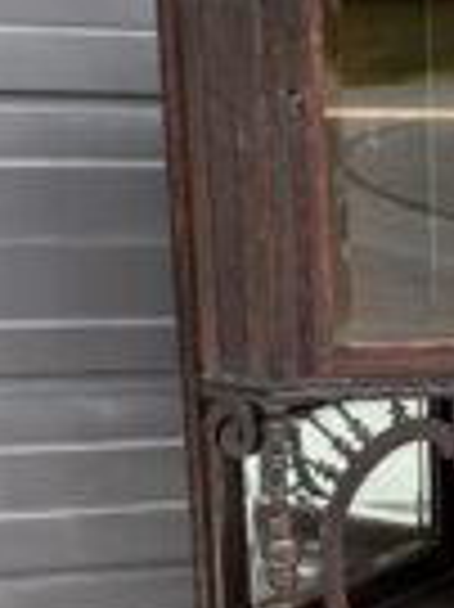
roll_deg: +0.5
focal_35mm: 77
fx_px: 1349
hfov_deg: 18.0
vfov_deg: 24.9
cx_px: 562
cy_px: 486
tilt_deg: -11.9
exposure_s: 1/685
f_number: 1.78
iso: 80
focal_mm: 6.76
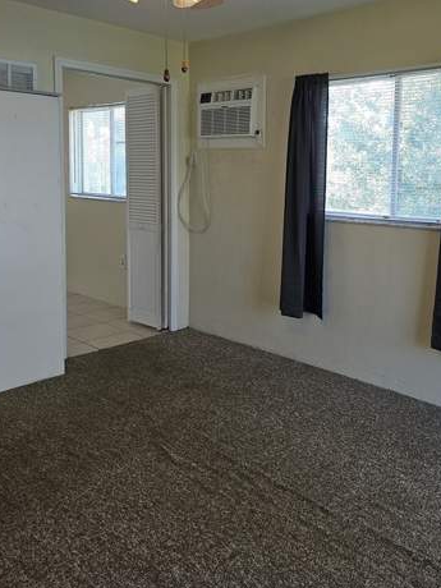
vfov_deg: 56.2
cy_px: 224
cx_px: 293
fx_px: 544
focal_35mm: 32
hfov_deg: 43.6
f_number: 1.7
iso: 25
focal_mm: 6.3
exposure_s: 1/60
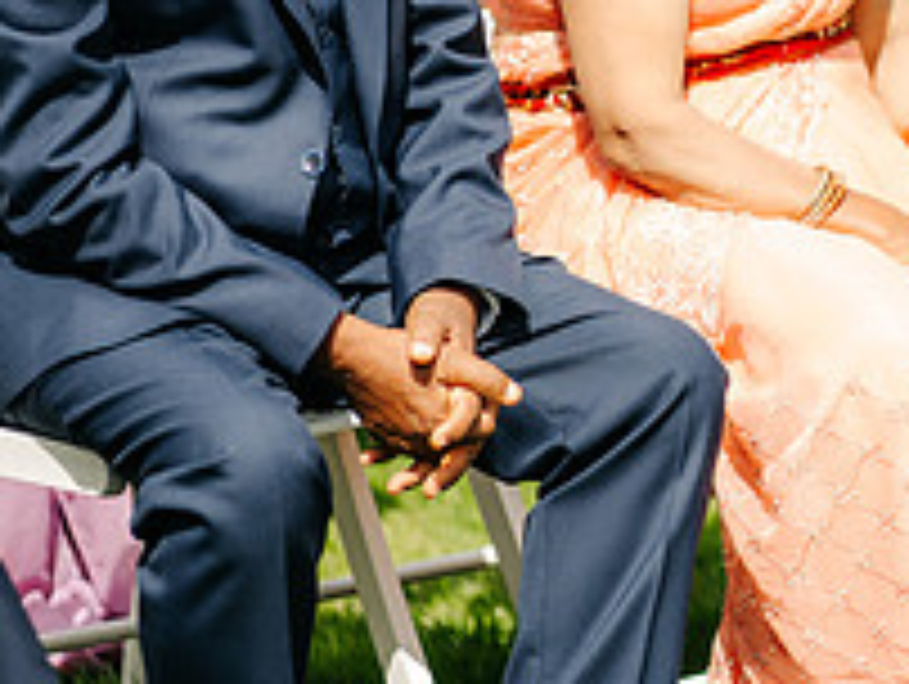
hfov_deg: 10.9
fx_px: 4785
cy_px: 40
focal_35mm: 182
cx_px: 495
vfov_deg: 8.1
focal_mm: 85
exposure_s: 1/6400
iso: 100
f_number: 2
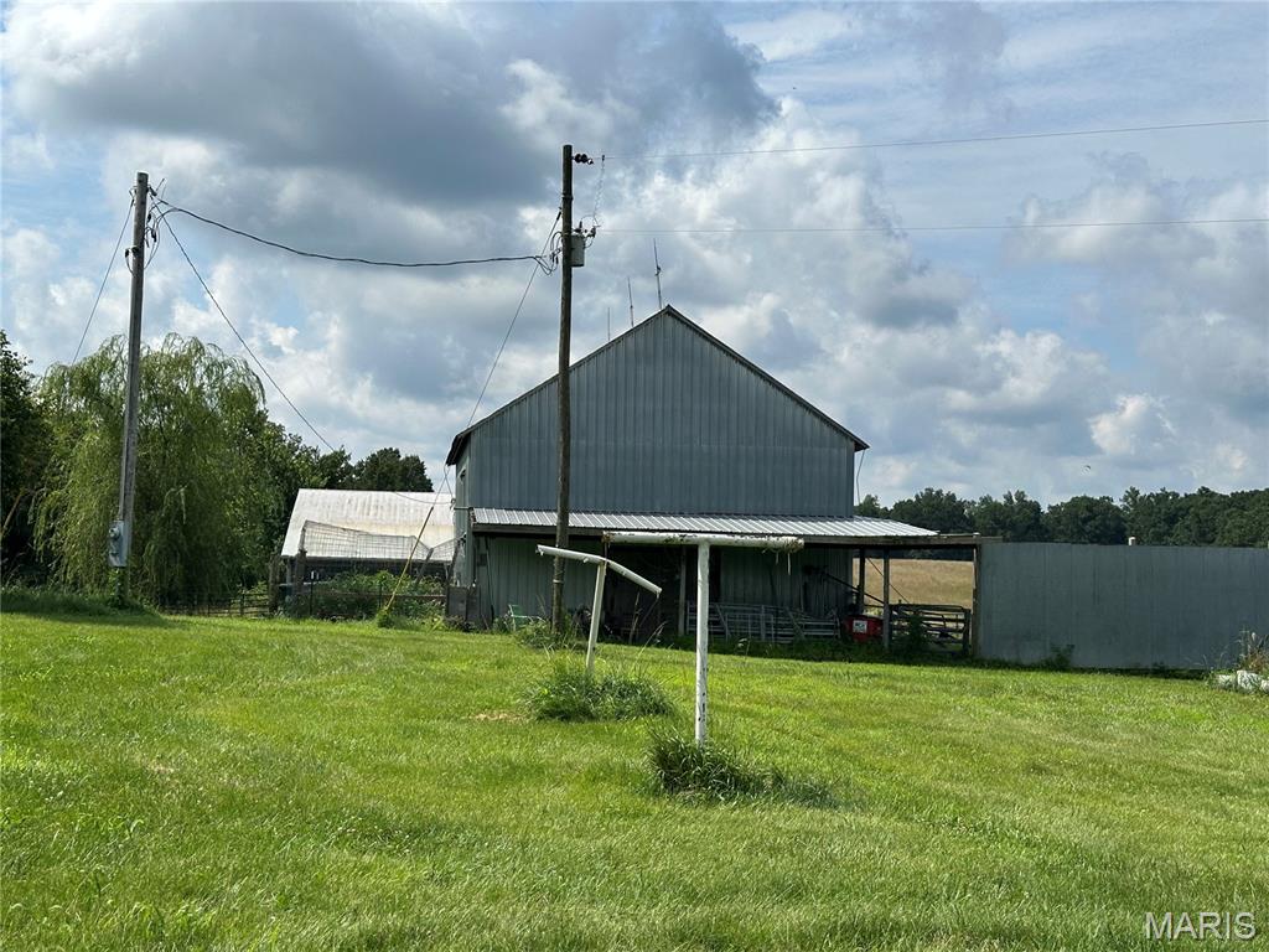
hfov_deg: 39.7
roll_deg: -1.3
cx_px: 634
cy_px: 476
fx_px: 1760
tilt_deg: +2.3
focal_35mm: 48
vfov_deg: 30.3
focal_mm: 6.86
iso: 64
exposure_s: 1/6623
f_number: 1.78
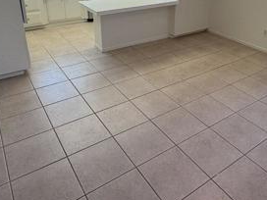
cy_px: 39
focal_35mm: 33
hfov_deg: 55.0
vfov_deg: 41.1
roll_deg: -1.7
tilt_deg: -20.0
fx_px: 255
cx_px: 159
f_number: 2.2
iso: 100
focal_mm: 2.22
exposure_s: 1/120
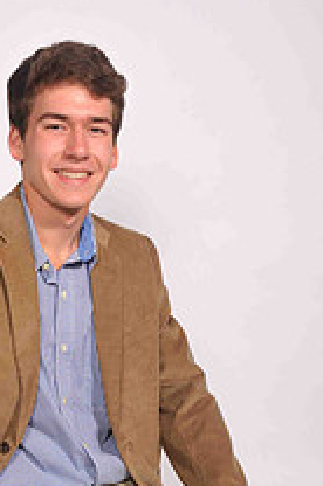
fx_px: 1229
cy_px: 493
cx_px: 95
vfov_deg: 21.6
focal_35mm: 91
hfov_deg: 14.9
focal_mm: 28
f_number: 5
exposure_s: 1/160
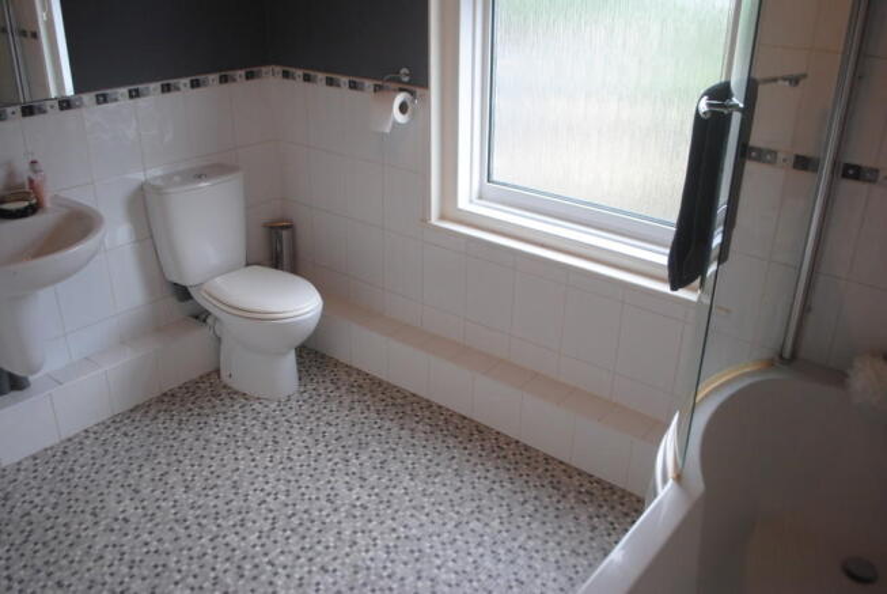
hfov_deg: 61.9
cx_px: 444
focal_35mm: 30
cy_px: 297
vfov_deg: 43.7
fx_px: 740
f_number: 3.8
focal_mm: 20
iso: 400
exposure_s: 1/25
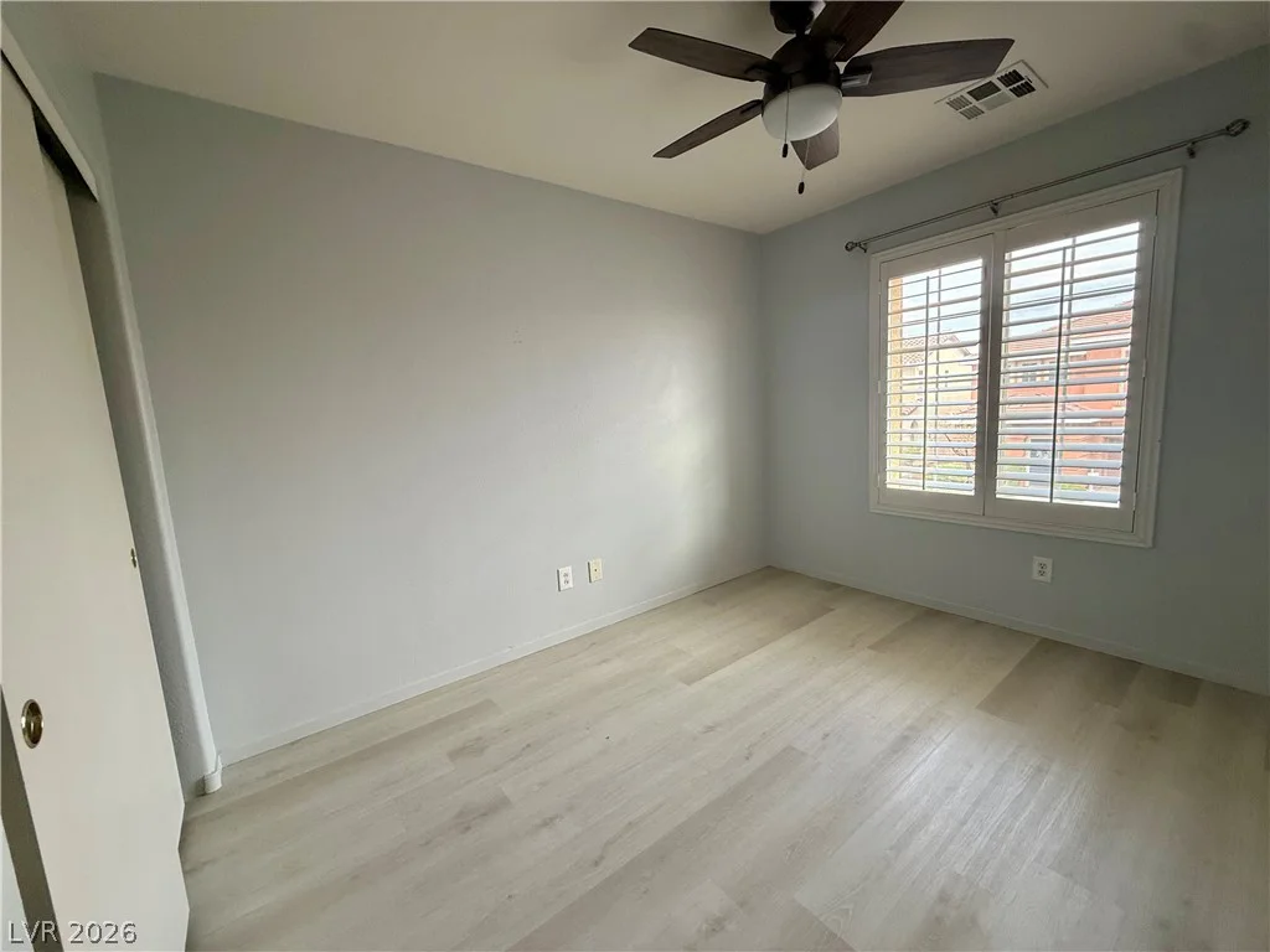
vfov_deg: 85.7
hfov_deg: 102.1
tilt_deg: -7.1
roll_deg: +3.2
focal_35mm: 14
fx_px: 514
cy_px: 476
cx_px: 635
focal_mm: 2.22
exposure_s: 1/99
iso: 160
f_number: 2.2
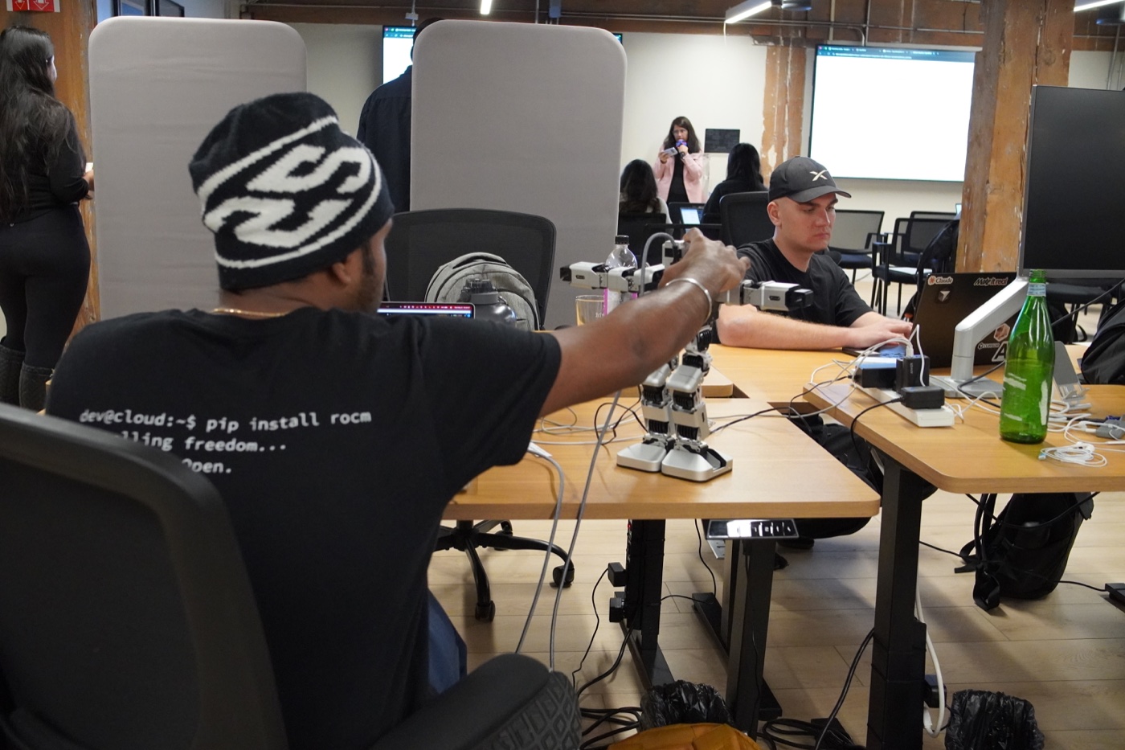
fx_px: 1078
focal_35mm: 34
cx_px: 562
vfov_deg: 38.4
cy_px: 375
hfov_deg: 55.1
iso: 5000
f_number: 4
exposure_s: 1/160
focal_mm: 23
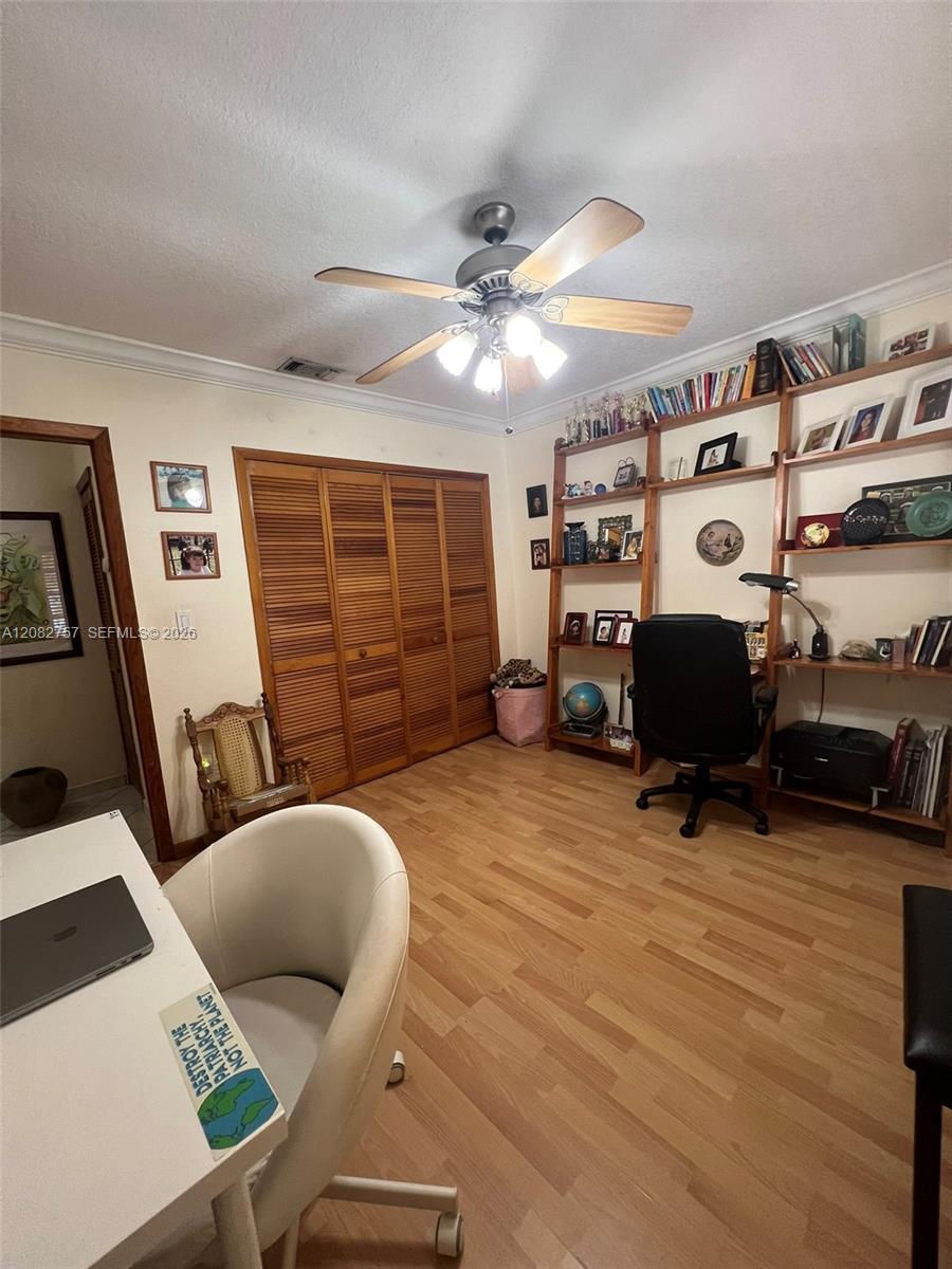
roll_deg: +3.0
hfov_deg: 89.9
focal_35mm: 13
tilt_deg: -6.1
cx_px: 476
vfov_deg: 106.2
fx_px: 477
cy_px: 634
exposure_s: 1/60
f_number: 1.8
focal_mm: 1.57
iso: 250
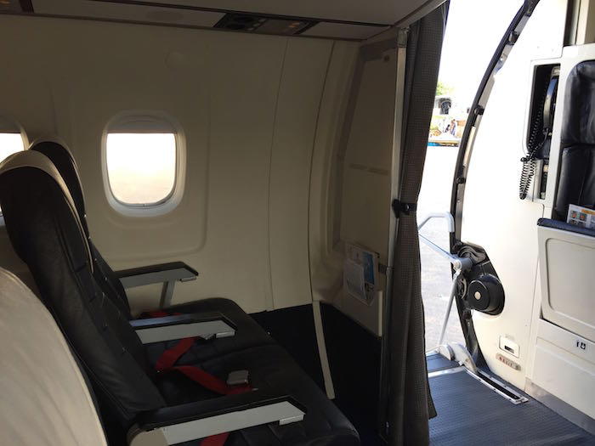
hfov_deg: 61.7
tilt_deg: -12.6
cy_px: 223
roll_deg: -0.7
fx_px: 498
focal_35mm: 29
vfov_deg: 48.2
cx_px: 298
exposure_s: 1/120
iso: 40
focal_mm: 4.15
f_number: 2.2
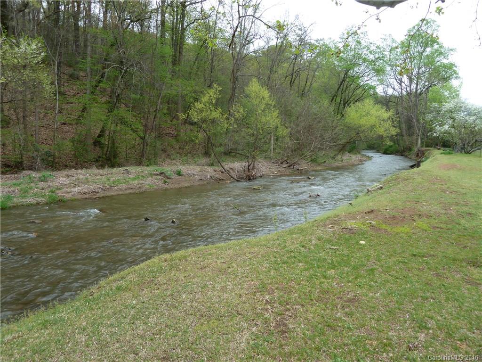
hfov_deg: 69.4
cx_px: 241
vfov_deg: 54.9
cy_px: 181
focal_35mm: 25
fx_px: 348
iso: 80
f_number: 3.3
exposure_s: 1/80
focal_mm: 4.1
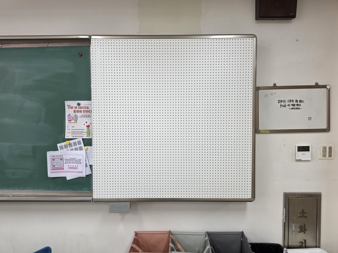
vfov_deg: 58.9
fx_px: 225
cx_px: 169
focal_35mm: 23
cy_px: 126
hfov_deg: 73.9
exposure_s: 1/180
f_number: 1.4
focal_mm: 6.5
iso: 64
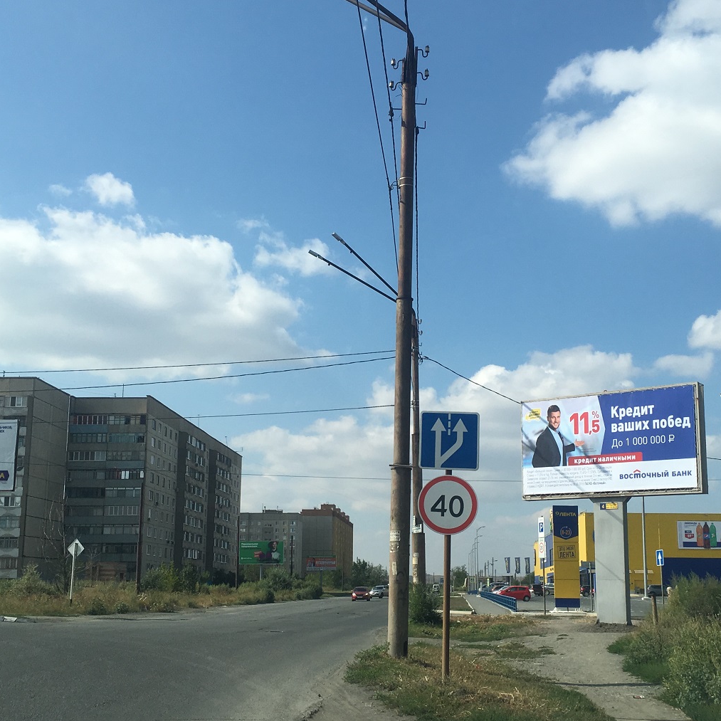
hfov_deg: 39.1
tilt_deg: +9.4
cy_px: 419
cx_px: 409
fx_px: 1013
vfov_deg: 39.1
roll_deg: -1.0
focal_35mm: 43
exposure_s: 1/1972
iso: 25
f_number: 2.2
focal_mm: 4.15
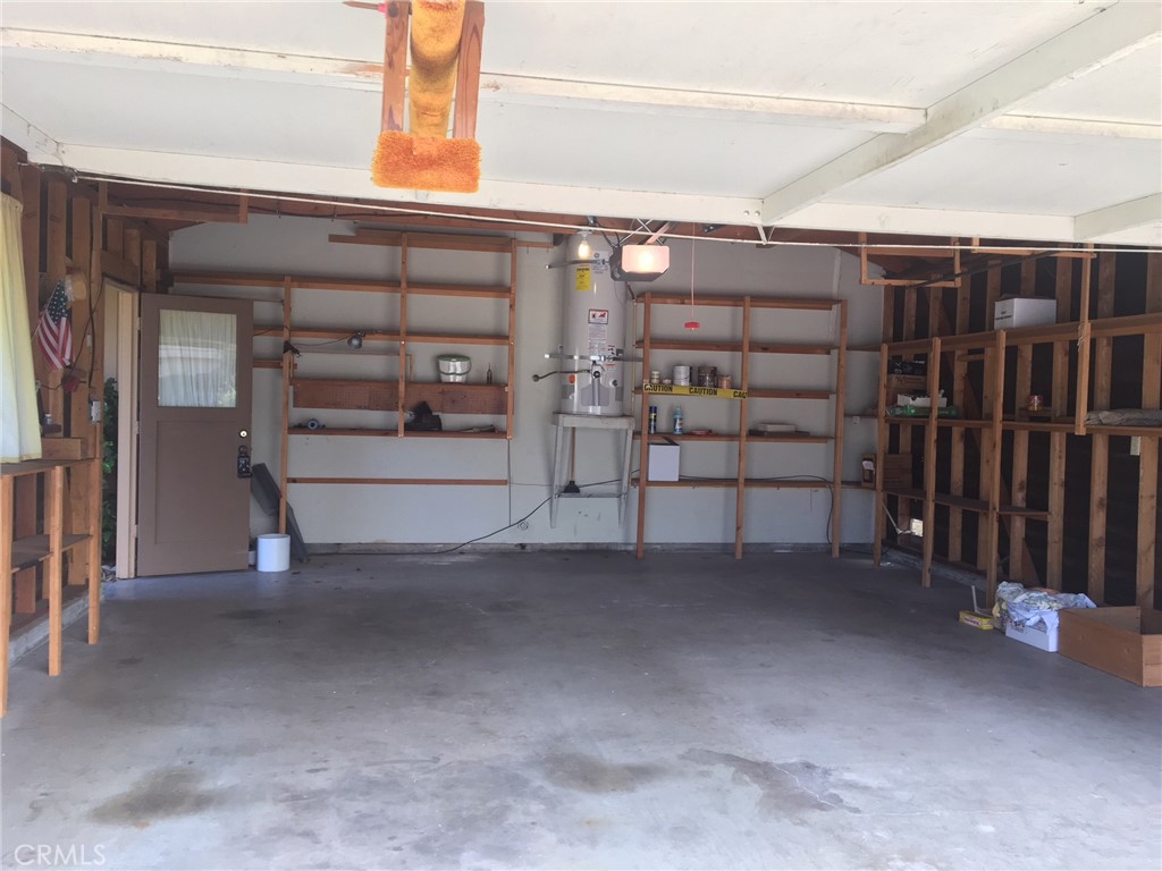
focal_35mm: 29
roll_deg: -0.5
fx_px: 973
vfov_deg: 48.2
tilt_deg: -1.2
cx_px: 581
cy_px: 436
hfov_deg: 61.7
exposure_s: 1/120
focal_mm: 4.15
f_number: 2.2
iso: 40
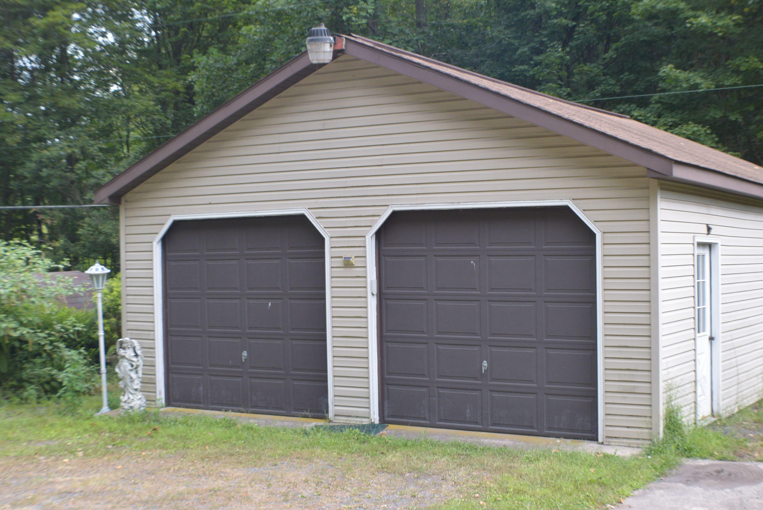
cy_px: 247
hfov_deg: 30.3
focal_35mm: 66
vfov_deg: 20.6
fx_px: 1400
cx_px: 484
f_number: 6.3
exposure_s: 1/200
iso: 640
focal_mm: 34
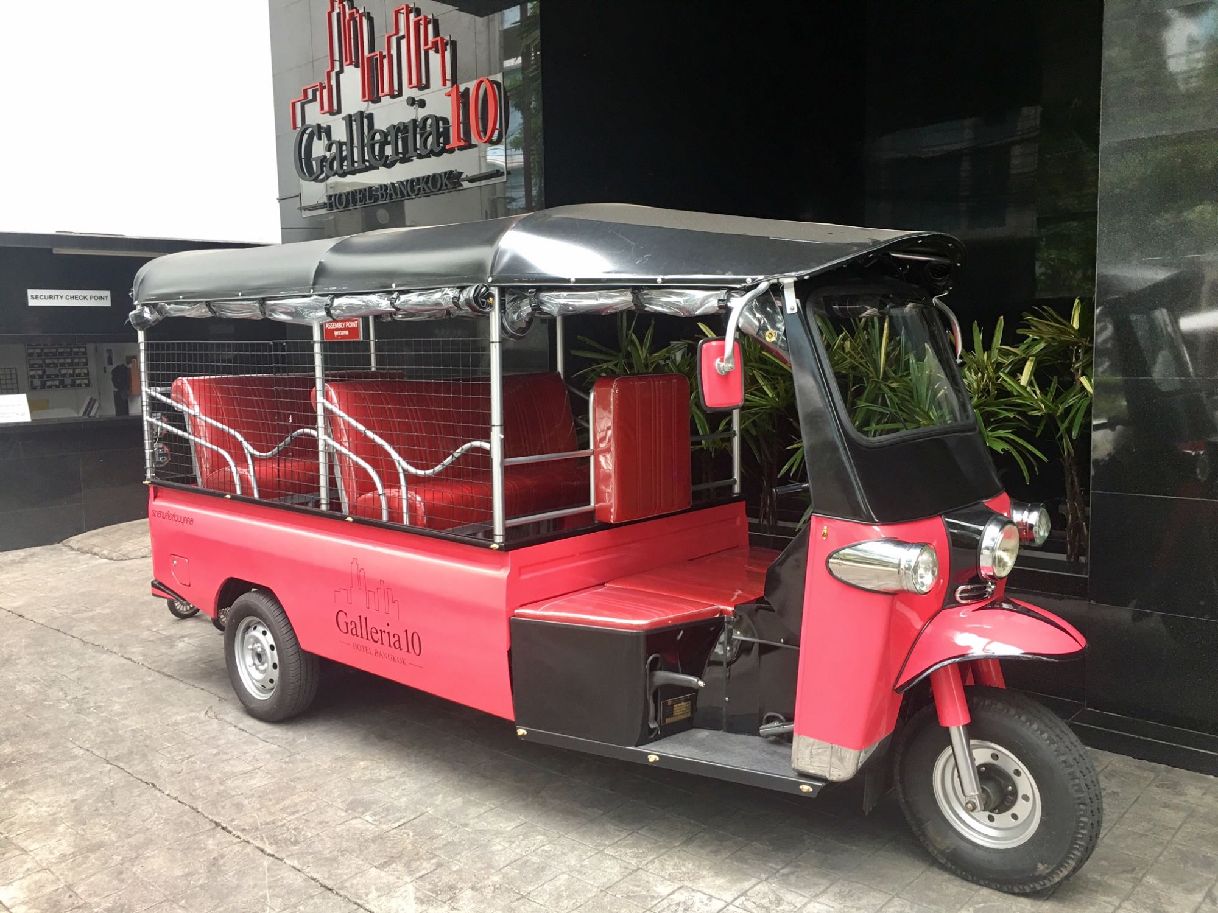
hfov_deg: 61.7
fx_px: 1020
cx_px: 609
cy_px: 456
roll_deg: +1.1
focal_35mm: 29
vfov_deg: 48.2
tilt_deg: -4.8
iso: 40
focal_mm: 4.15
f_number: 2.2
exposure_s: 1/33
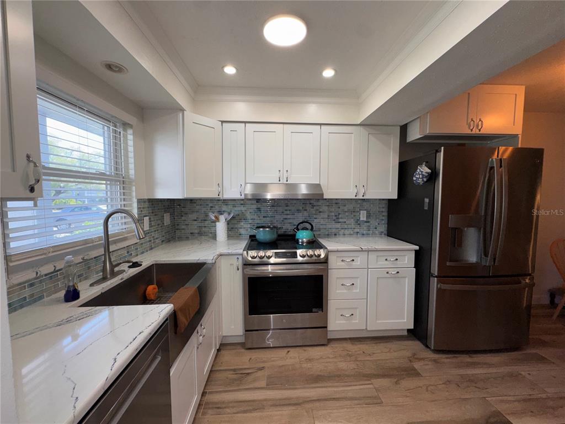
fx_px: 229
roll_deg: -0.7
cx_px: 282
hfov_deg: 102.1
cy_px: 212
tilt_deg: -4.6
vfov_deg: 85.7
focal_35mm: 14
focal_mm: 2.22
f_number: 2.2
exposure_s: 1/122
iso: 64
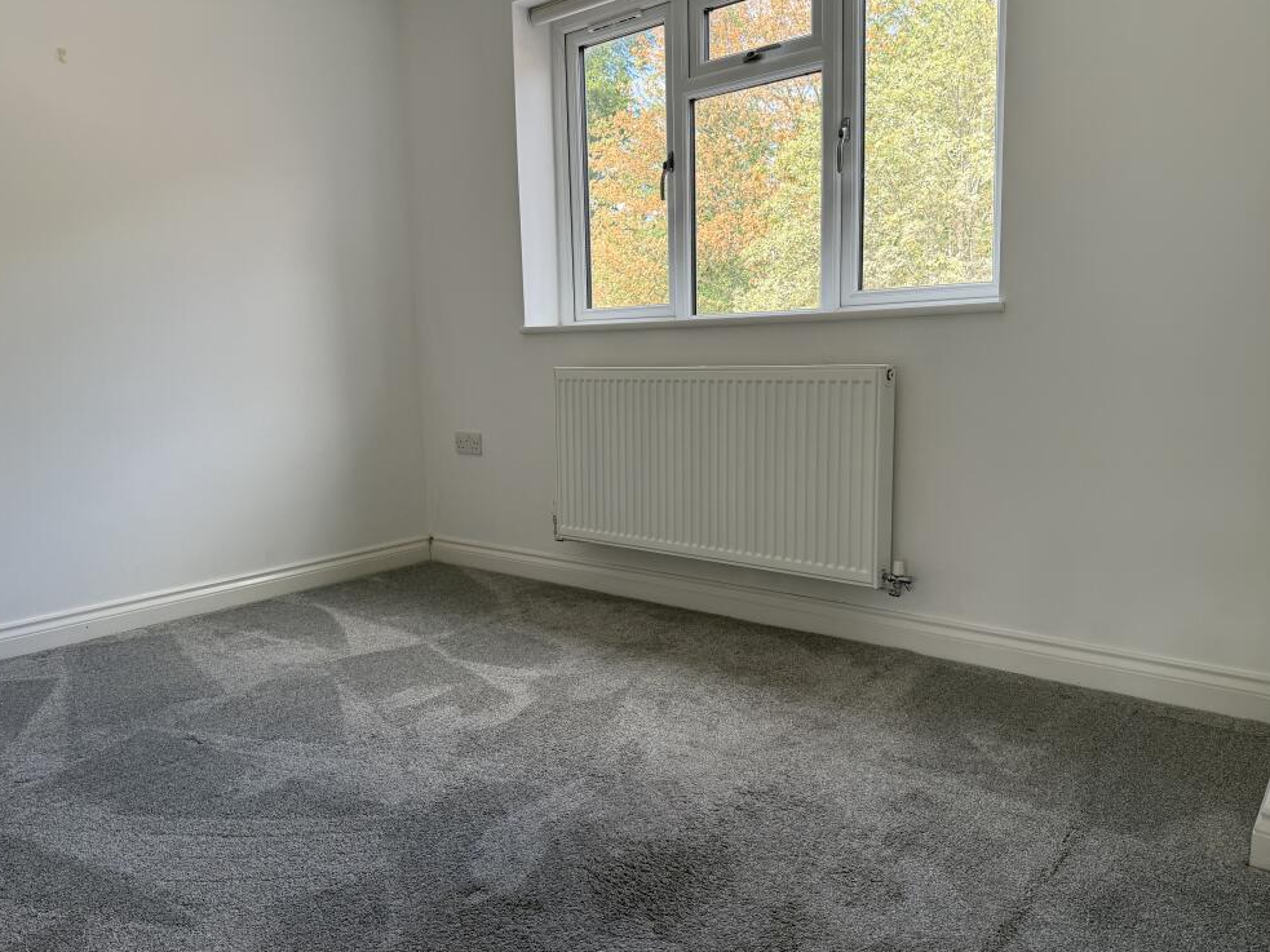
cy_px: 469
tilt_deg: -6.6
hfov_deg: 69.4
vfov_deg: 54.9
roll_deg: +1.7
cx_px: 625
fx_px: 917
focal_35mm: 25
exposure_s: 1/298
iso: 100
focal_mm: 6.76
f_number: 1.78
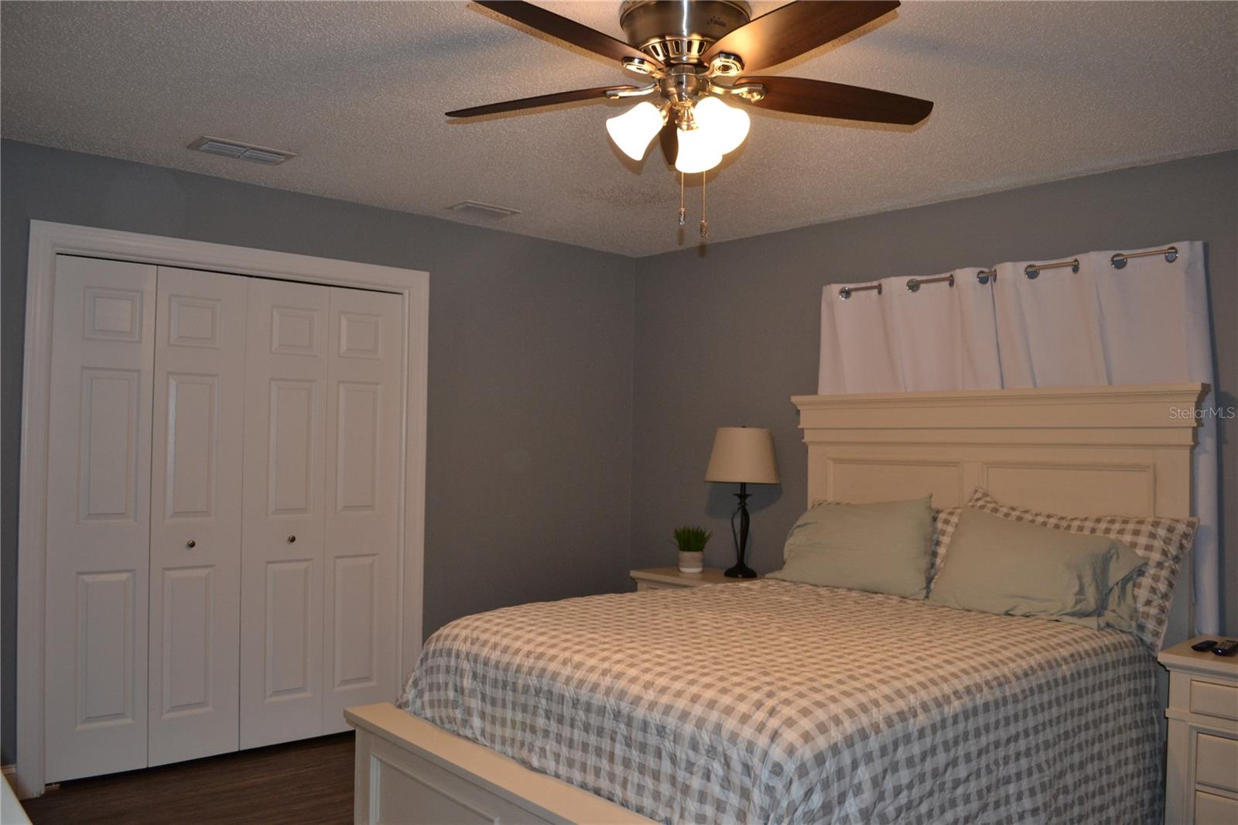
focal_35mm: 27
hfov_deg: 67.4
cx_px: 619
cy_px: 412
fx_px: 928
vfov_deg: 47.9
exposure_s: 1/60
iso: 560
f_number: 3.5
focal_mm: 18
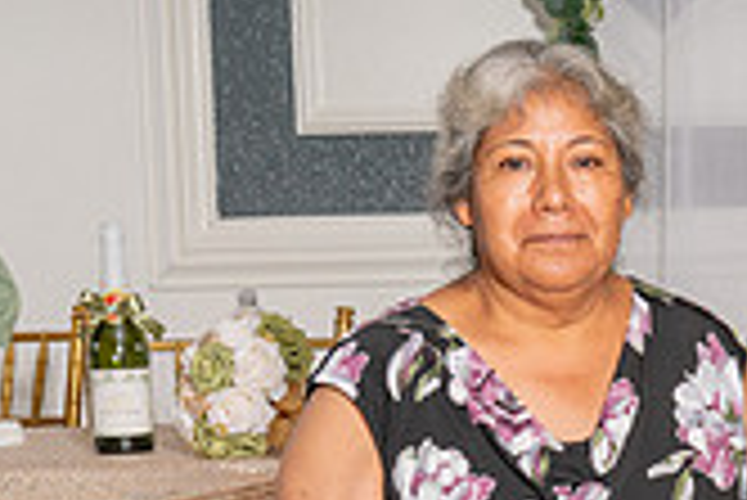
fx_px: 4278
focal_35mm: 206
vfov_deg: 6.6
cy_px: 627
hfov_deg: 9.6
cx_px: 1231
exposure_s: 1/200
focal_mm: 55
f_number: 6.3
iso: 200
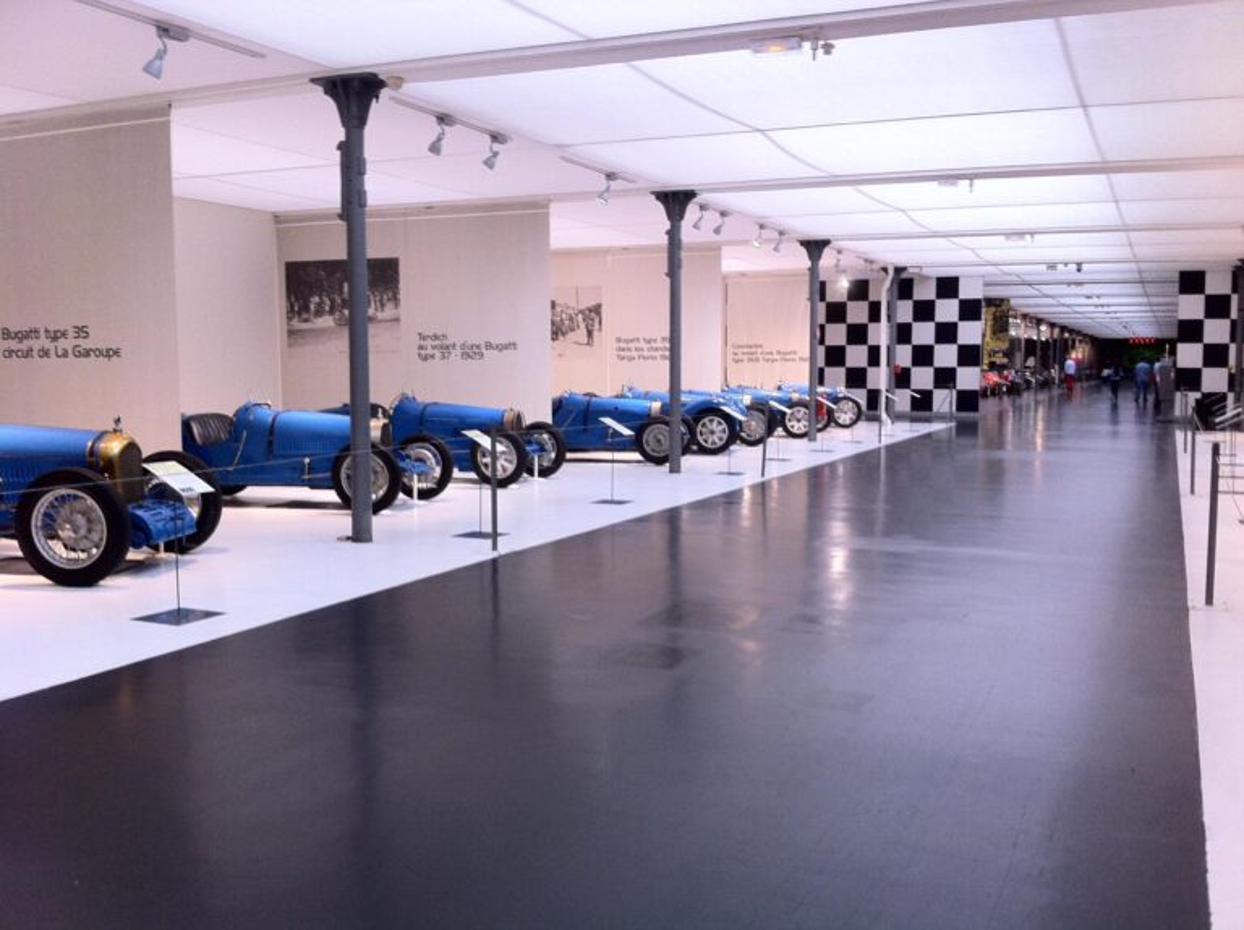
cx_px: 622
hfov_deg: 52.7
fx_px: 1256
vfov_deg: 40.6
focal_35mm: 35
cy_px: 465
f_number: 2.8
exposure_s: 1/17
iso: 100
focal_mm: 3.85
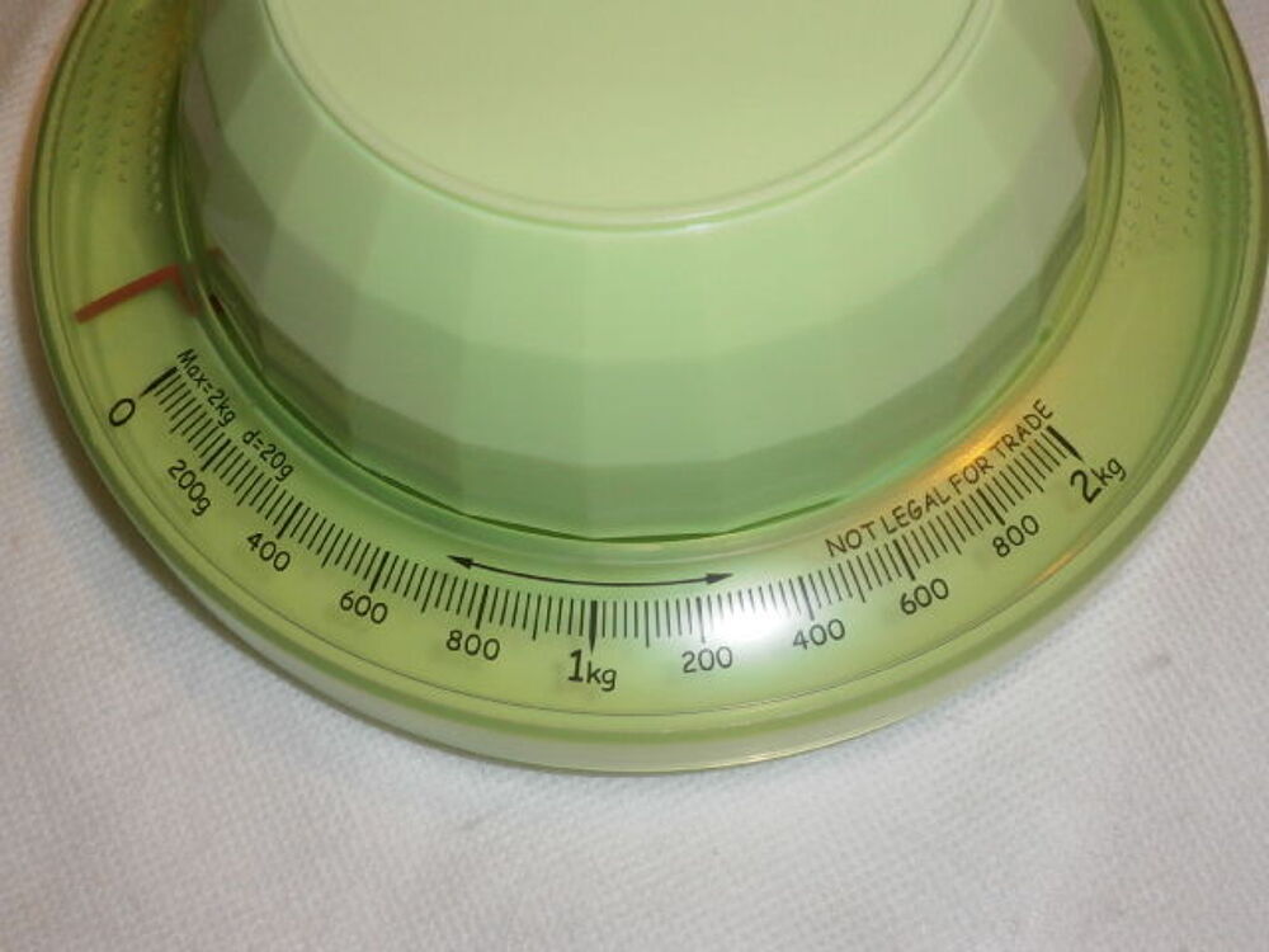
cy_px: 476
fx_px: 1723
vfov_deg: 30.9
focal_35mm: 47
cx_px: 634
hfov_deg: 40.4
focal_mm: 8.3
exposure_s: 1/40
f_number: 3.4
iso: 200
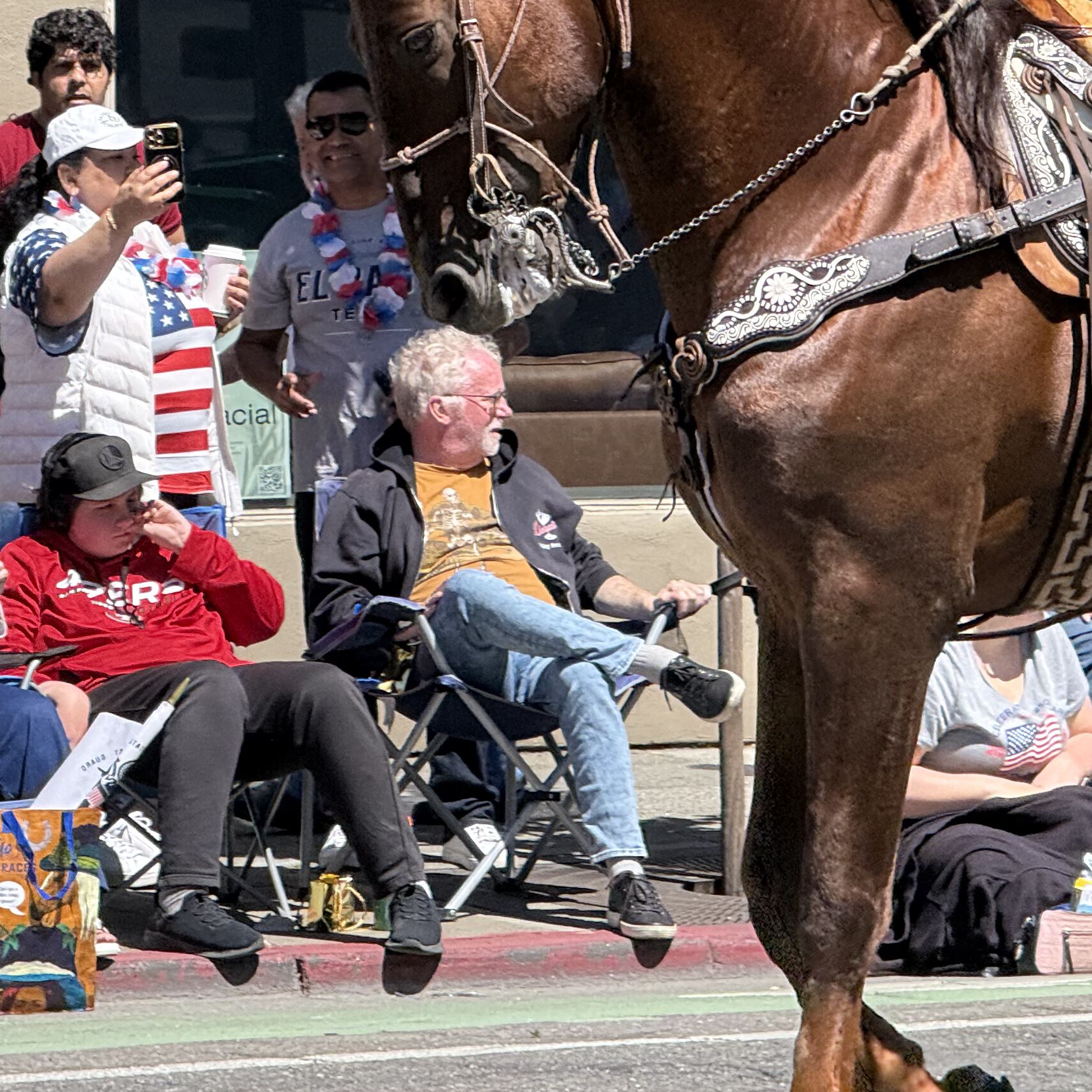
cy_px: 198
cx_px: 723
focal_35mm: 249
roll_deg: +0.1
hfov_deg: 7.0
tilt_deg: +0.2
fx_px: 8887
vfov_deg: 7.0
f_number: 2.8
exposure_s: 1/1186
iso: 64
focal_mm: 15.66
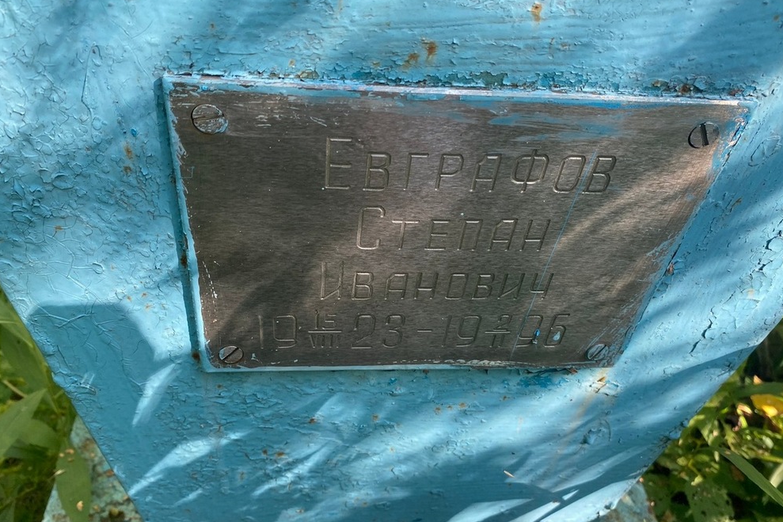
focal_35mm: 28
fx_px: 609
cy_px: 269
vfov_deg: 46.4
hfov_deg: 65.5
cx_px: 390
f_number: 1.8
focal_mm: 4.25
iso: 64
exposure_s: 1/121
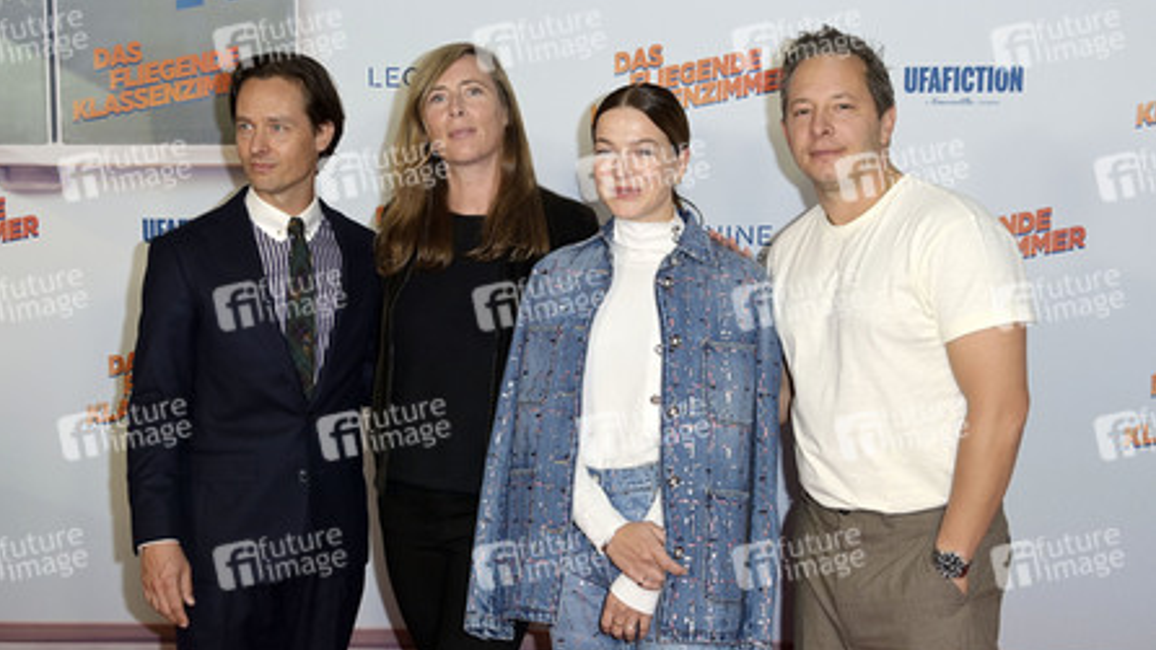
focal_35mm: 55
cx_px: 574
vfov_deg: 21.8
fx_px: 1686
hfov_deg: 37.8
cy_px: 365
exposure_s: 1/250
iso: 640
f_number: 5.6
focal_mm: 52
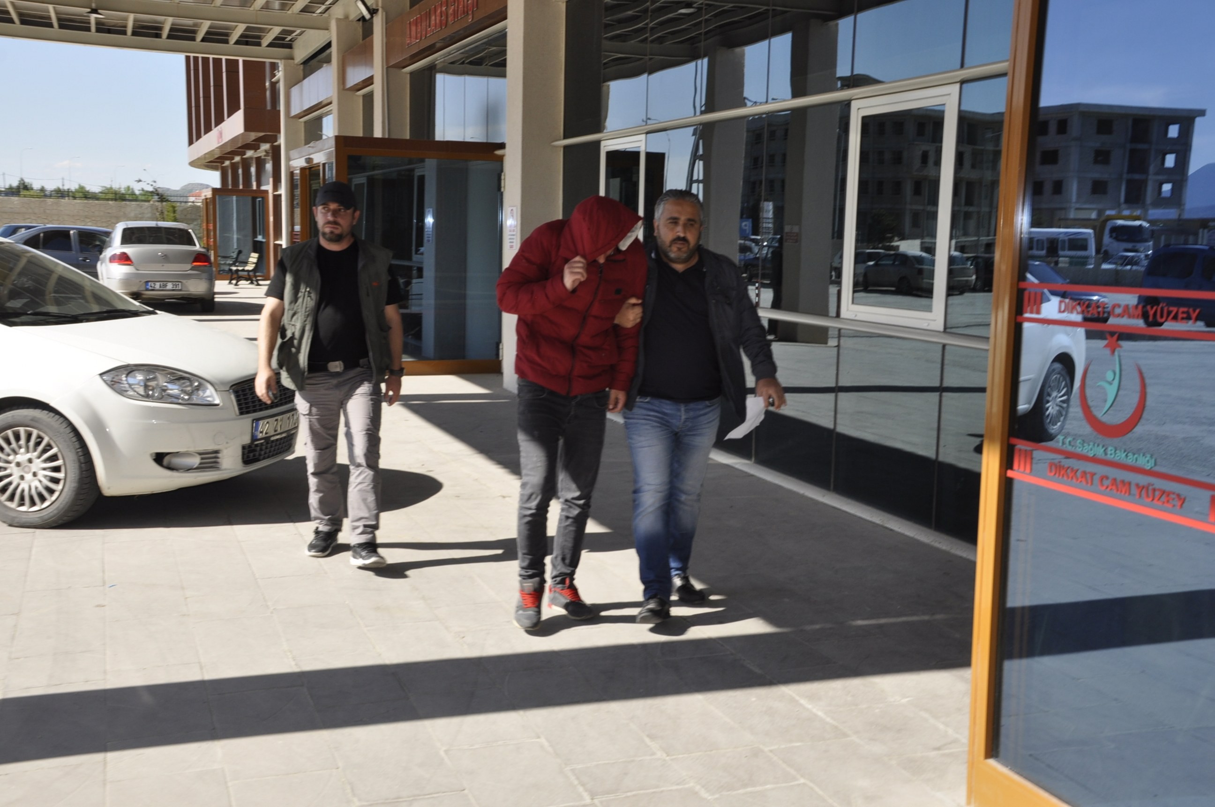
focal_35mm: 39
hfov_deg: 49.6
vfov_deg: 34.1
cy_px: 404
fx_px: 1315
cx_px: 608
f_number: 9
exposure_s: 1/200
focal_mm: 26
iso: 200
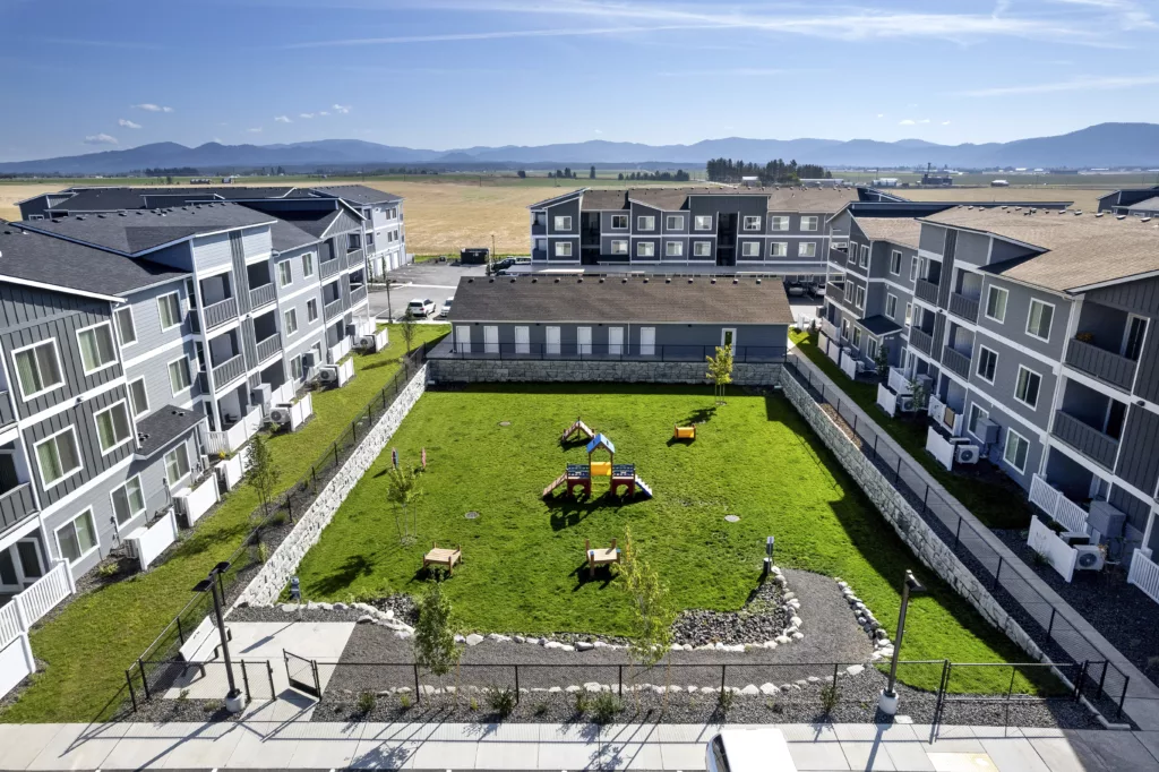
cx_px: 580
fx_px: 708
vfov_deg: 57.2
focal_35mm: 22
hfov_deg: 78.6
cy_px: 386
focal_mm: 8.38
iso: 100
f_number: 2.8
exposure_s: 1/2500
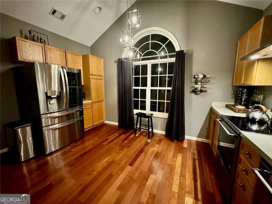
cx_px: 136
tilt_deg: -8.9
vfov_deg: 85.7
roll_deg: -1.1
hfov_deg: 102.1
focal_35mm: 14
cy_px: 102
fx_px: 110
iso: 1600
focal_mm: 2.22
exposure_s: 1/40
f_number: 2.2
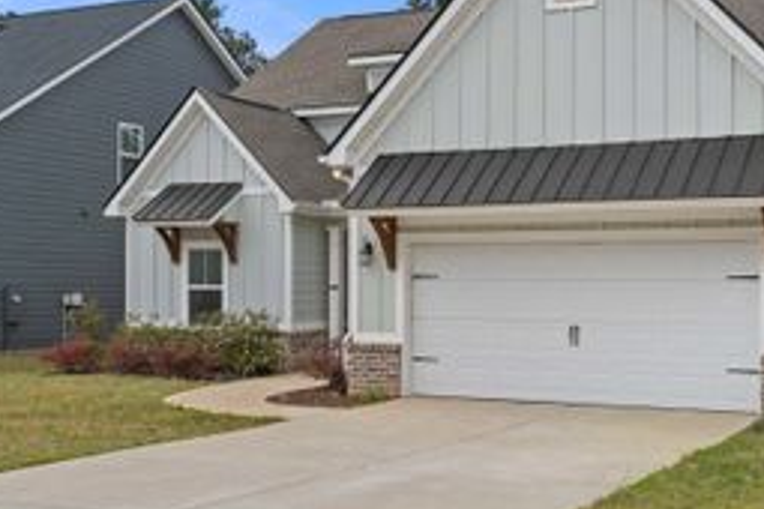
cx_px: 536
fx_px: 1082
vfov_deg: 26.4
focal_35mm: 51
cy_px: 298
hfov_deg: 38.2
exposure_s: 1/30
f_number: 8
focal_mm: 26
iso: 50
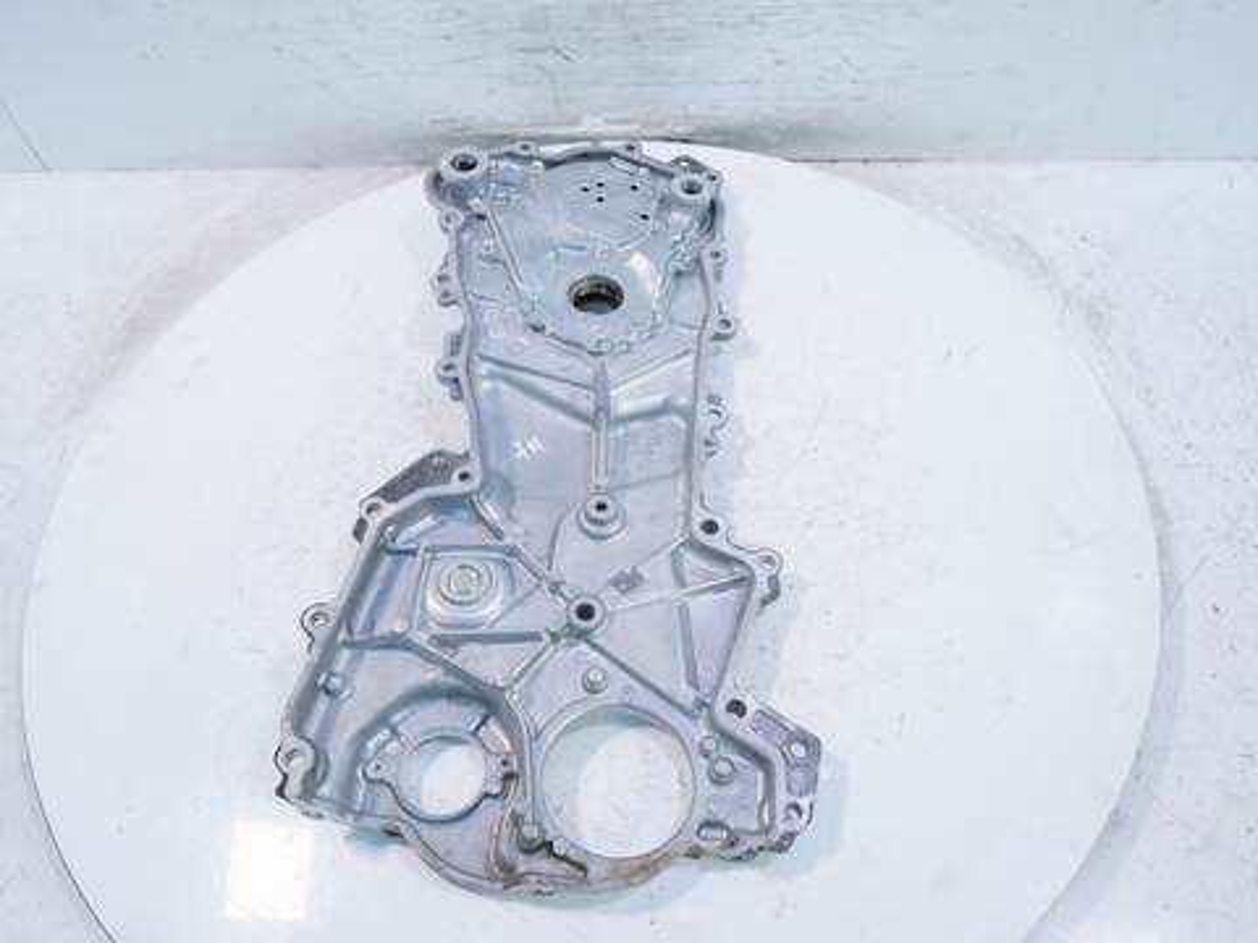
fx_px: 1090
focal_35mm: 30
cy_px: 472
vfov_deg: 46.8
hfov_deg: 60.0
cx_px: 629
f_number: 3.7
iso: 200
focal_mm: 15
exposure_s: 1/60
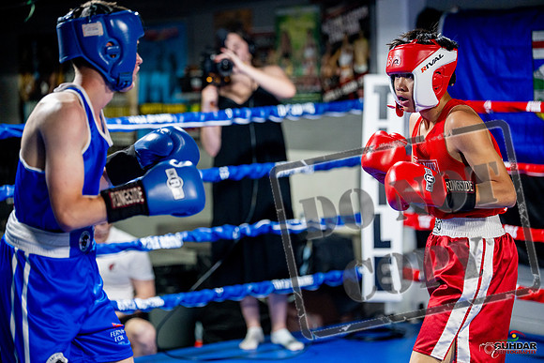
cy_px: 182
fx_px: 1436
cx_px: 272
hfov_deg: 21.5
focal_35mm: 95
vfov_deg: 14.4
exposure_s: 1/800
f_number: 2
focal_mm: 95
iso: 4000
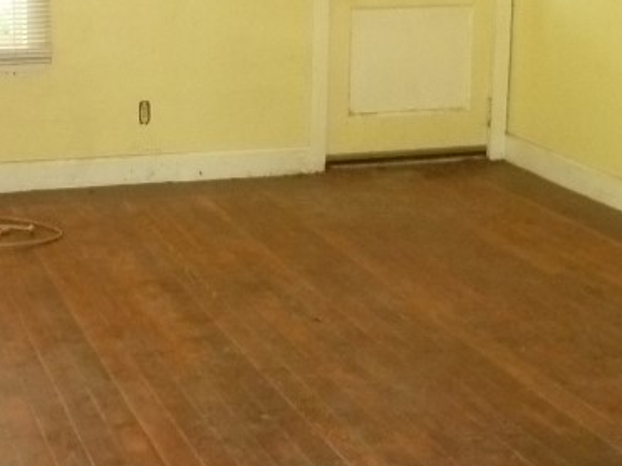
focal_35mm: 80
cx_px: 149
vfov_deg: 18.3
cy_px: 124
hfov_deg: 24.1
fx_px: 1437
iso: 400
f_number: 3.4
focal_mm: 4.7
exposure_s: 1/30
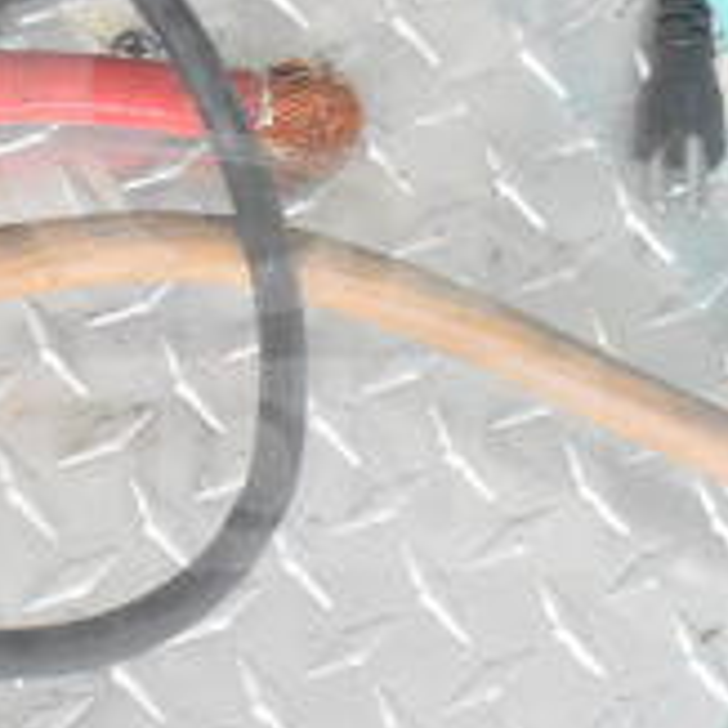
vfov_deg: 13.0
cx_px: 98
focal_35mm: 134
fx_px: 3188
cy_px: 217
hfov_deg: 12.9
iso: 6400
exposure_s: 1/50
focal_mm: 28
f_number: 4.2
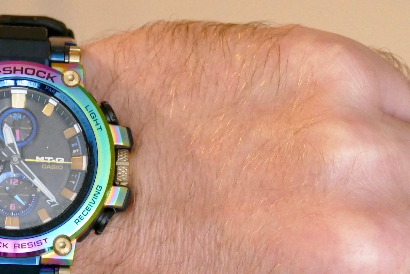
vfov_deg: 4.4
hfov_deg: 6.5
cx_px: -48
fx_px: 3576
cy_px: 178
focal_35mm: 314
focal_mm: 45.89
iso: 1600
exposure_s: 1/50
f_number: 3.9
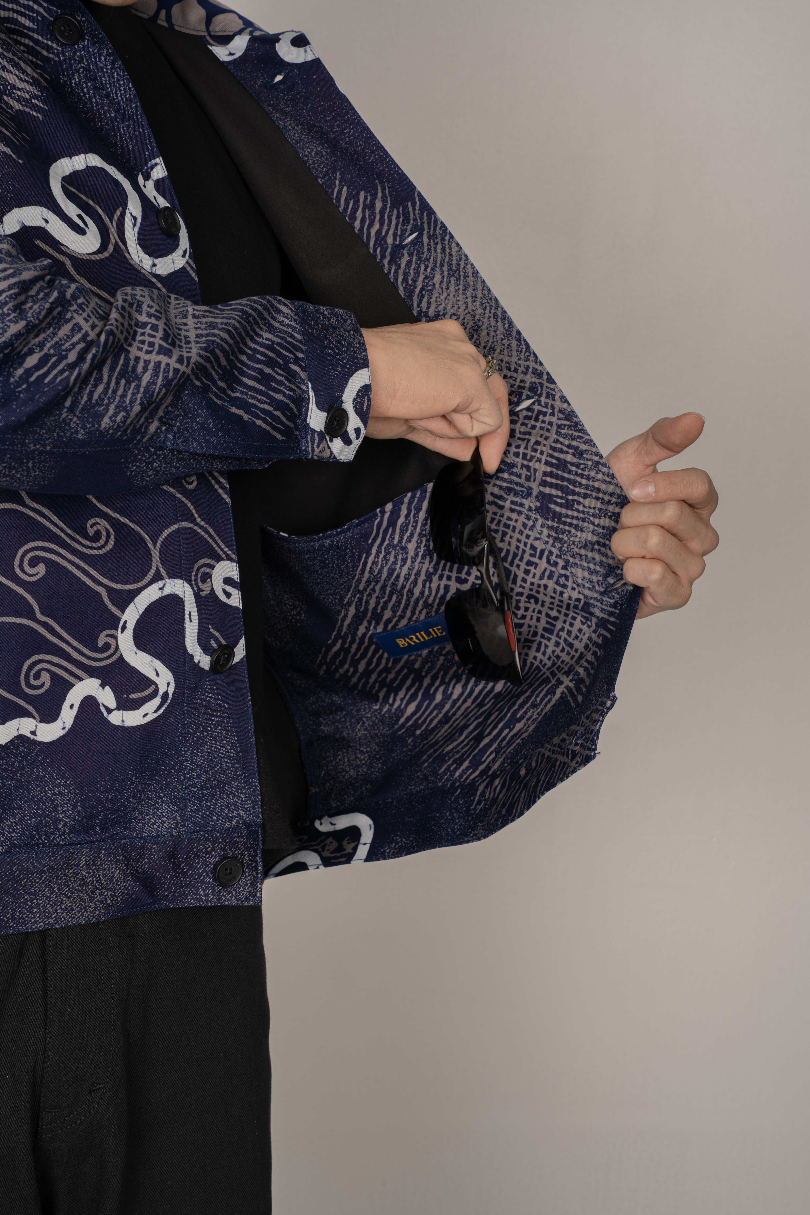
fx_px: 2362
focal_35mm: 70
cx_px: 405
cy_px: 608
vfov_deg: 28.8
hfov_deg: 19.5
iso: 125
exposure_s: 1/160
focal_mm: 70
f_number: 10
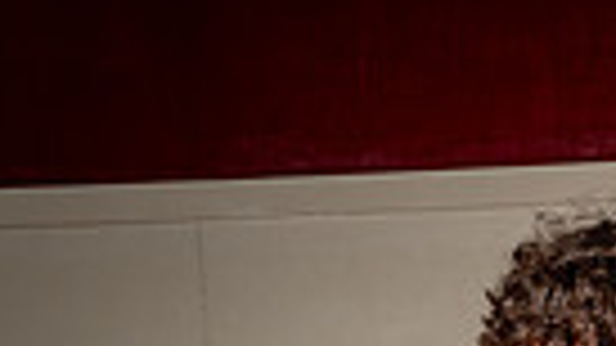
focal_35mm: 138
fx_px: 2254
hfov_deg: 15.3
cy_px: 890
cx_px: 594
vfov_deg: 8.0
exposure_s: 1/250
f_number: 7.1
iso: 100
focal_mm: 40
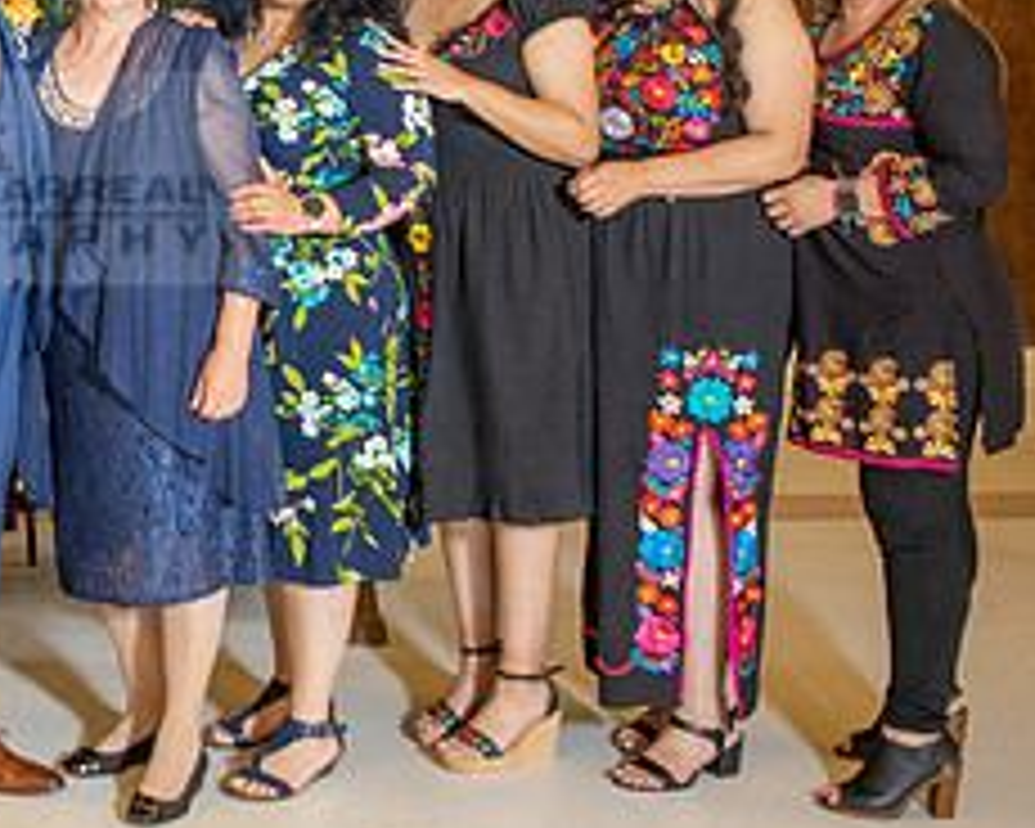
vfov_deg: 22.1
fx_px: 2083
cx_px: -135
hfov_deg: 25.6
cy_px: 124
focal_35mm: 68
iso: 800
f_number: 2.8
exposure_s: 1/125
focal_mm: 27
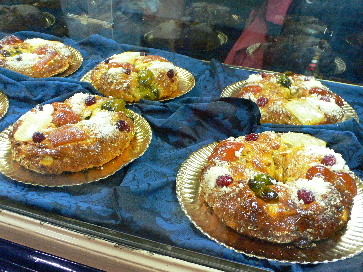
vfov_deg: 41.8
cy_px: 136
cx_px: 182
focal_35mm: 34
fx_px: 357
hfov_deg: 54.0
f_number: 2.8
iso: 200
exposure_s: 1/13
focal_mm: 6.3
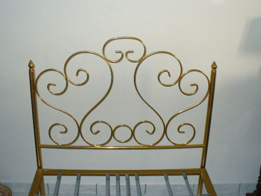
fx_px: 347
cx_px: 124
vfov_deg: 31.5
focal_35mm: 46
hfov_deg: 41.2
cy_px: 92
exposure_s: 1/30
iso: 100
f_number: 2.8
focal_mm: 6.1
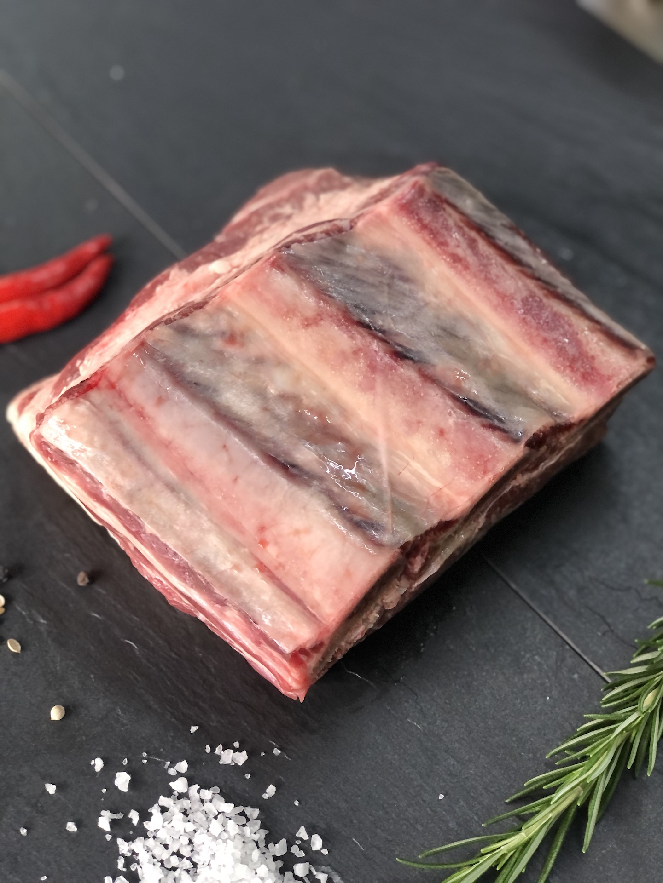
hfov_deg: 25.7
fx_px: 1456
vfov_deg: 33.8
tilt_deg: -56.0
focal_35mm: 57
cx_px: 332
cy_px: 442
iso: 200
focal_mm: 6.6
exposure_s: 1/33
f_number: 2.8
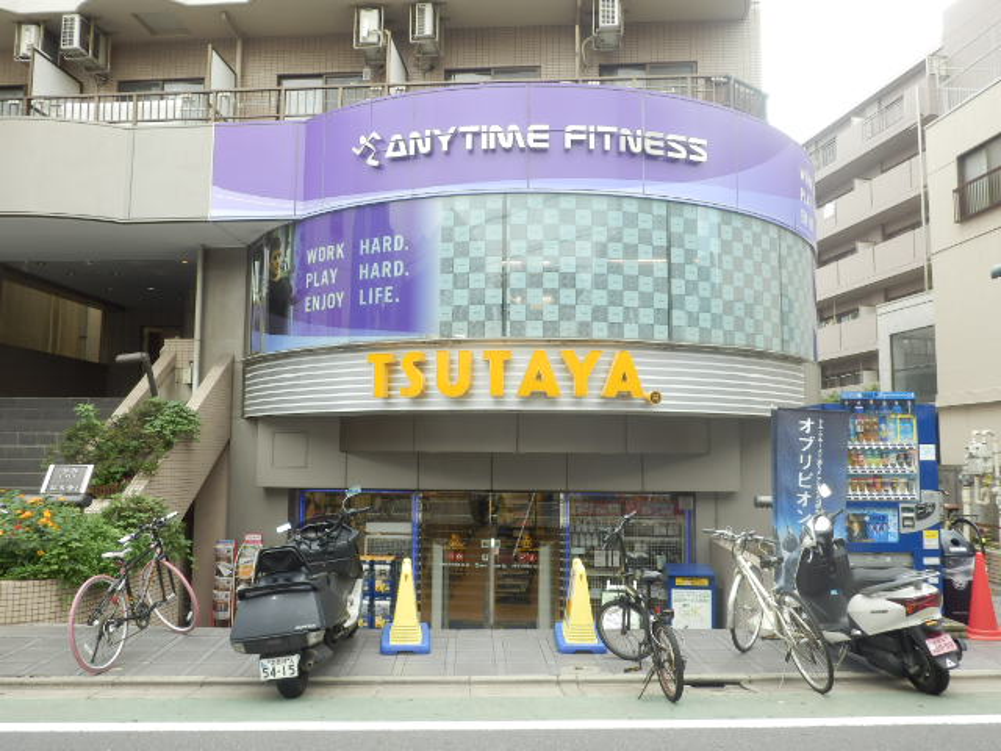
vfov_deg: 42.9
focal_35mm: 33
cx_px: 500
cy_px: 376
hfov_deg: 55.4
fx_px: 954
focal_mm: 5.9
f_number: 3.7
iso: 80
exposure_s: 1/100
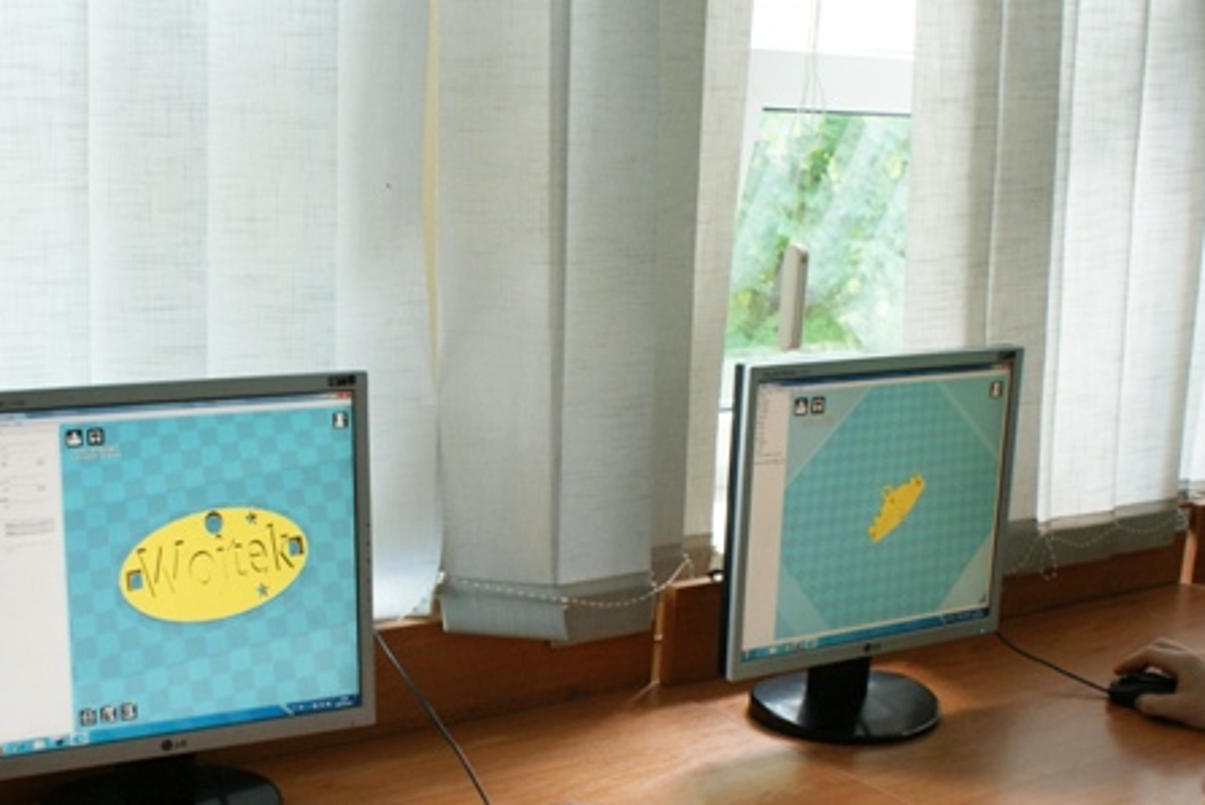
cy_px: 543
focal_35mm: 56
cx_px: 521
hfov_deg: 35.6
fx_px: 1876
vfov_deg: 24.1
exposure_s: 1/60
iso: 400
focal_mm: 26
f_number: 5.6
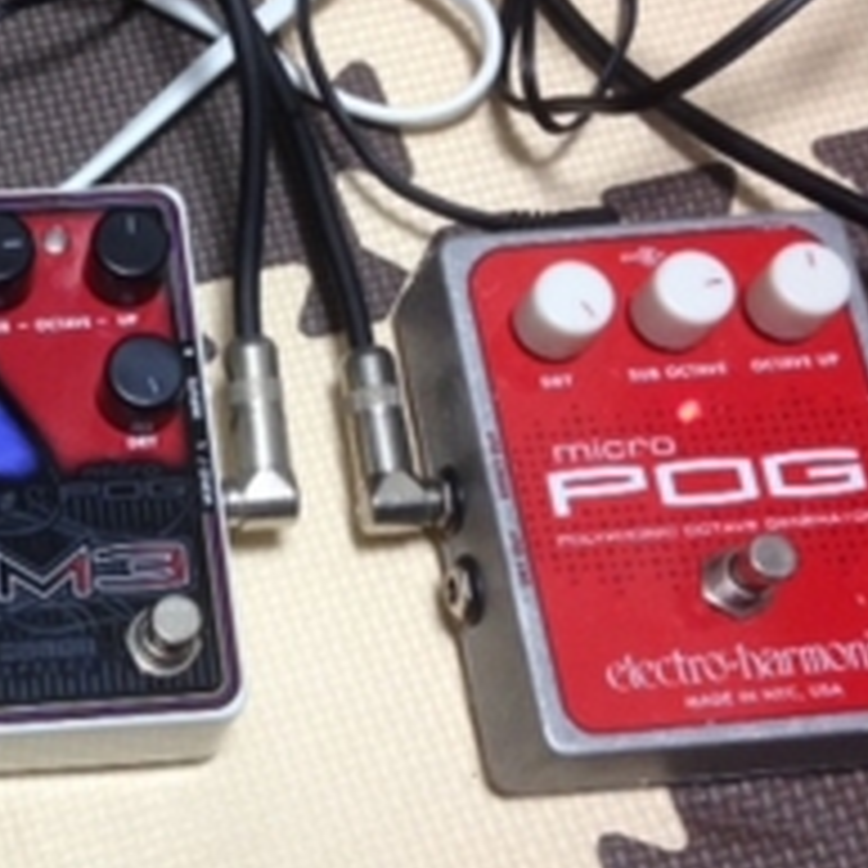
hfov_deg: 24.2
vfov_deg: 25.3
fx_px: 1929
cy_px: 486
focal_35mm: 68
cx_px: -13
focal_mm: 4.12
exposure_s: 1/20
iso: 160
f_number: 2.4
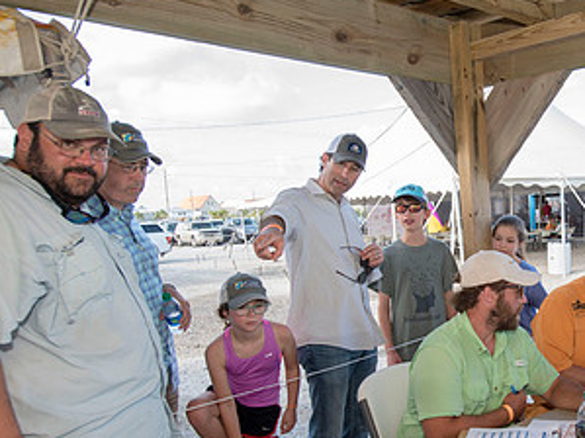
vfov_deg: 35.0
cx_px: 491
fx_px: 693
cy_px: 259
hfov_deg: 43.1
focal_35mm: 41
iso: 250
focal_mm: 22
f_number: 4.5
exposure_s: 1/200
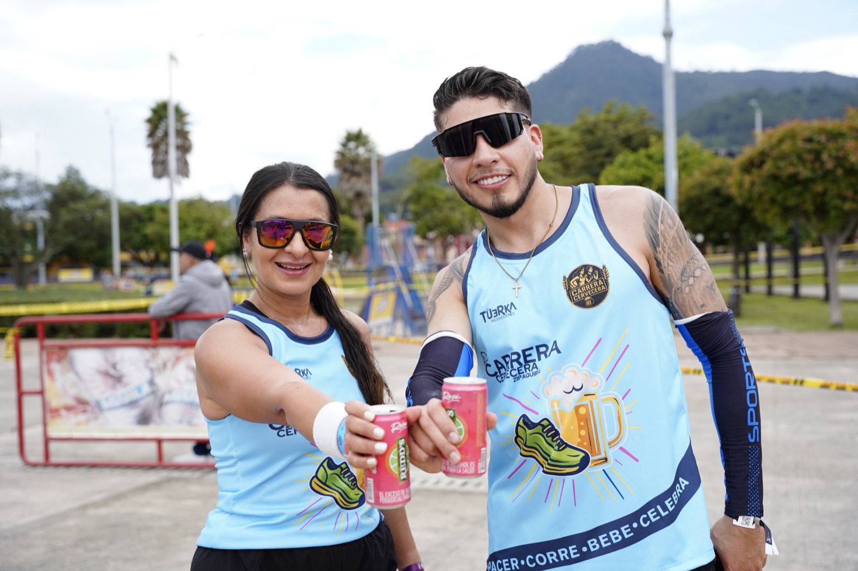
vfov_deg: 30.1
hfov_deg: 44.0
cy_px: 286
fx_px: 1063
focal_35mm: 45
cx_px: 429
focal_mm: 44.6
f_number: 4
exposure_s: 1/1000
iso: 320
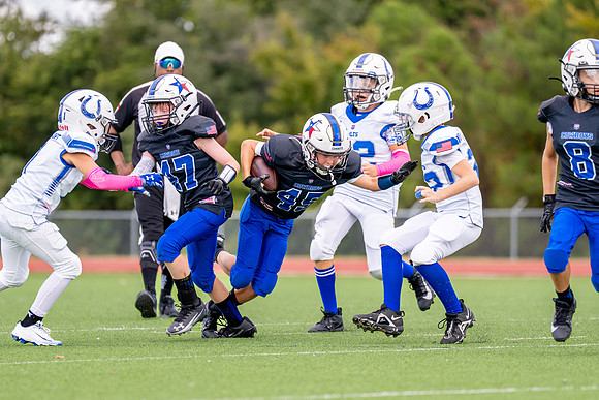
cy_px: 225
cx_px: 293
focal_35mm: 318
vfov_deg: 4.3
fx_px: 5284
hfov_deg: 6.5
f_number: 2.8
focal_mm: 200
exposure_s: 1/3200
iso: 400
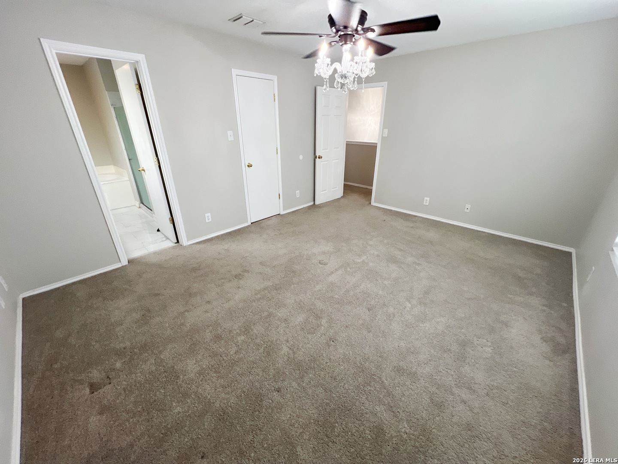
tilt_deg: -24.5
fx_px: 232
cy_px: 232
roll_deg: -0.6
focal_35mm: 13
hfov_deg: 106.2
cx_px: 309
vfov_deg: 89.9
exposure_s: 1/60
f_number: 1.8
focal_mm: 1.57
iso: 125
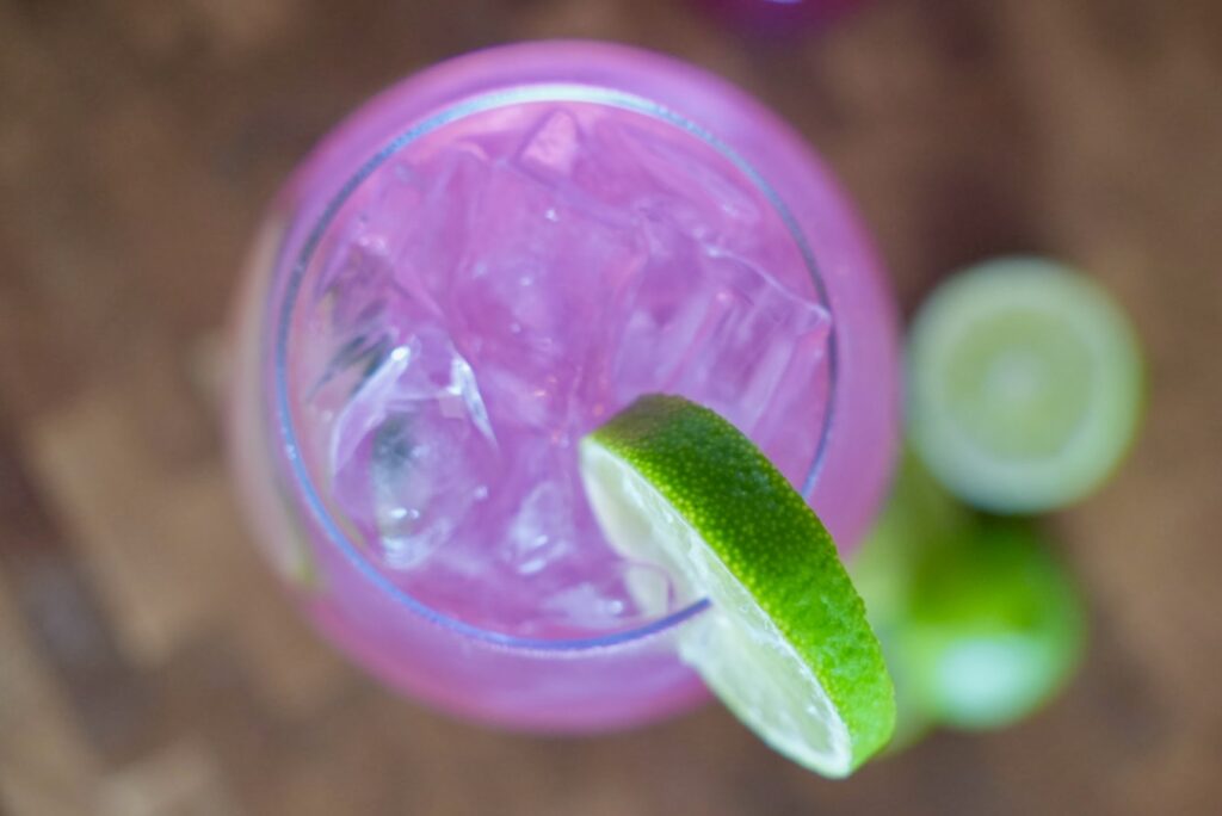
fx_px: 1574
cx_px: 611
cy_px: 408
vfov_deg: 29.1
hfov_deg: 42.4
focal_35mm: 46
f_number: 2.8
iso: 1250
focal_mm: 30.9
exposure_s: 1/125
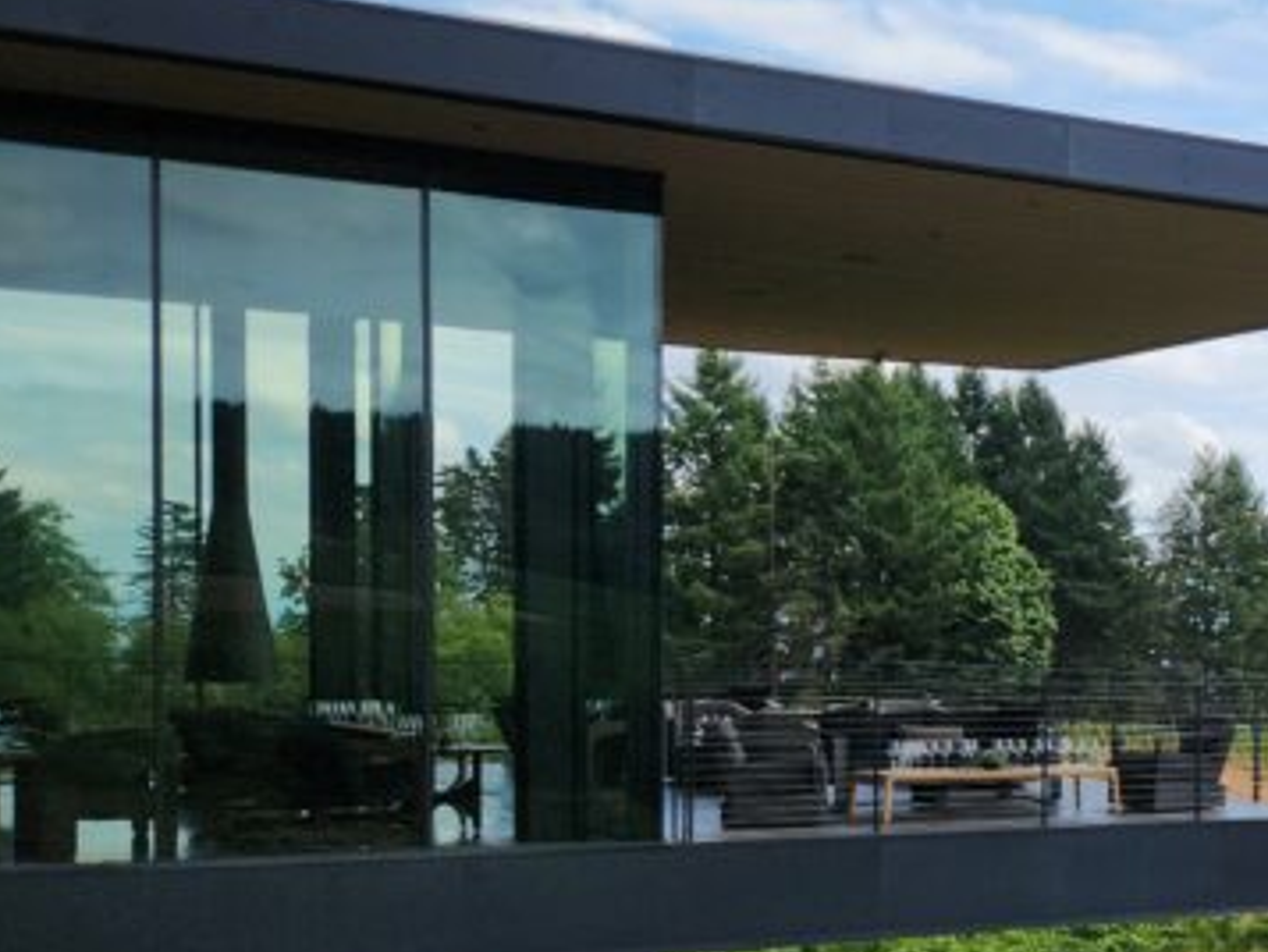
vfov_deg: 22.1
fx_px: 2418
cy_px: 668
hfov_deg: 24.6
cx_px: 1751
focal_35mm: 66
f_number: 1.8
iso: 20
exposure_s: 1/1628
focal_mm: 5.4
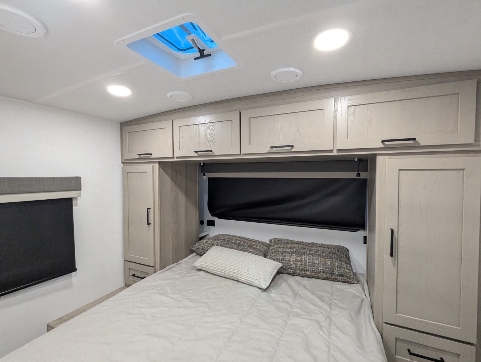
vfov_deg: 78.2
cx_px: 240
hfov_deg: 94.4
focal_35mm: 16
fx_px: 223
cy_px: 181
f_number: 2.2
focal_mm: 2.35
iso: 446
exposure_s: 1/87
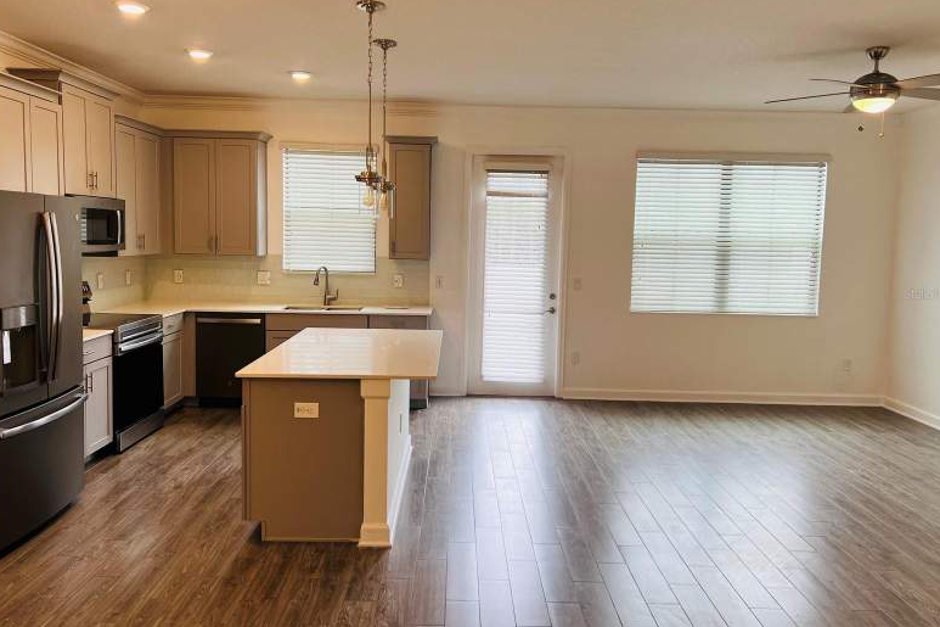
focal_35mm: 28
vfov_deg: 46.4
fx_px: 731
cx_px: 475
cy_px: 293
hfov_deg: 65.5
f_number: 1.5
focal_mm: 5.7
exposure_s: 1/120
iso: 64
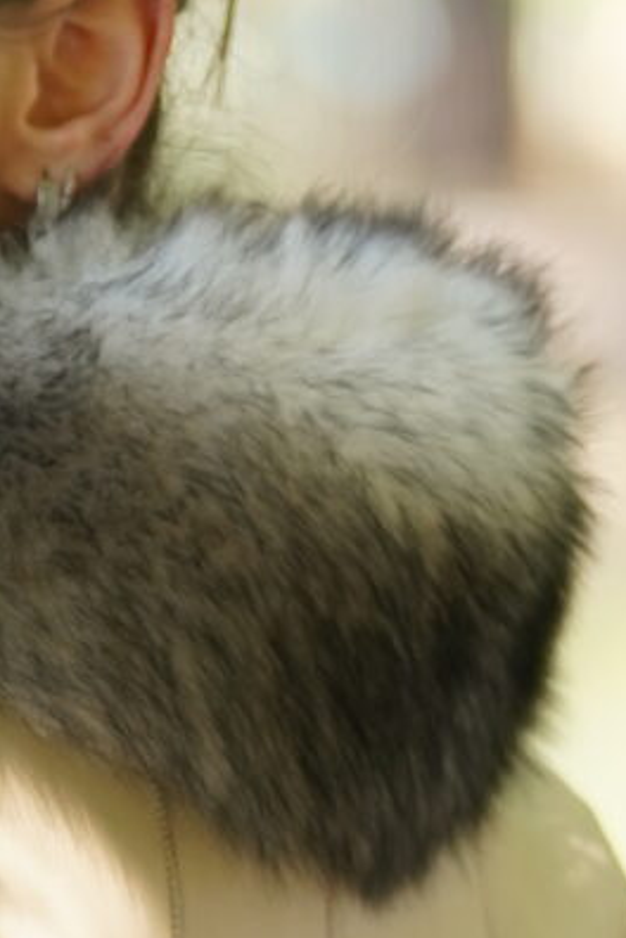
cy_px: 1495
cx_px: -219
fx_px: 17527
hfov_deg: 2.0
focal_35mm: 672
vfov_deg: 3.1
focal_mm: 104
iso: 320
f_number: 2.8
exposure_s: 1/320
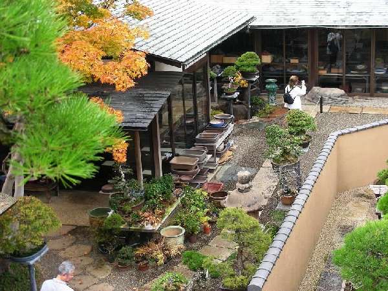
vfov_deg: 23.3
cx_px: 194
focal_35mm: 63
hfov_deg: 30.7
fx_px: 706
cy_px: 146
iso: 50
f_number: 3.5
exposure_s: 1/110
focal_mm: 10.5
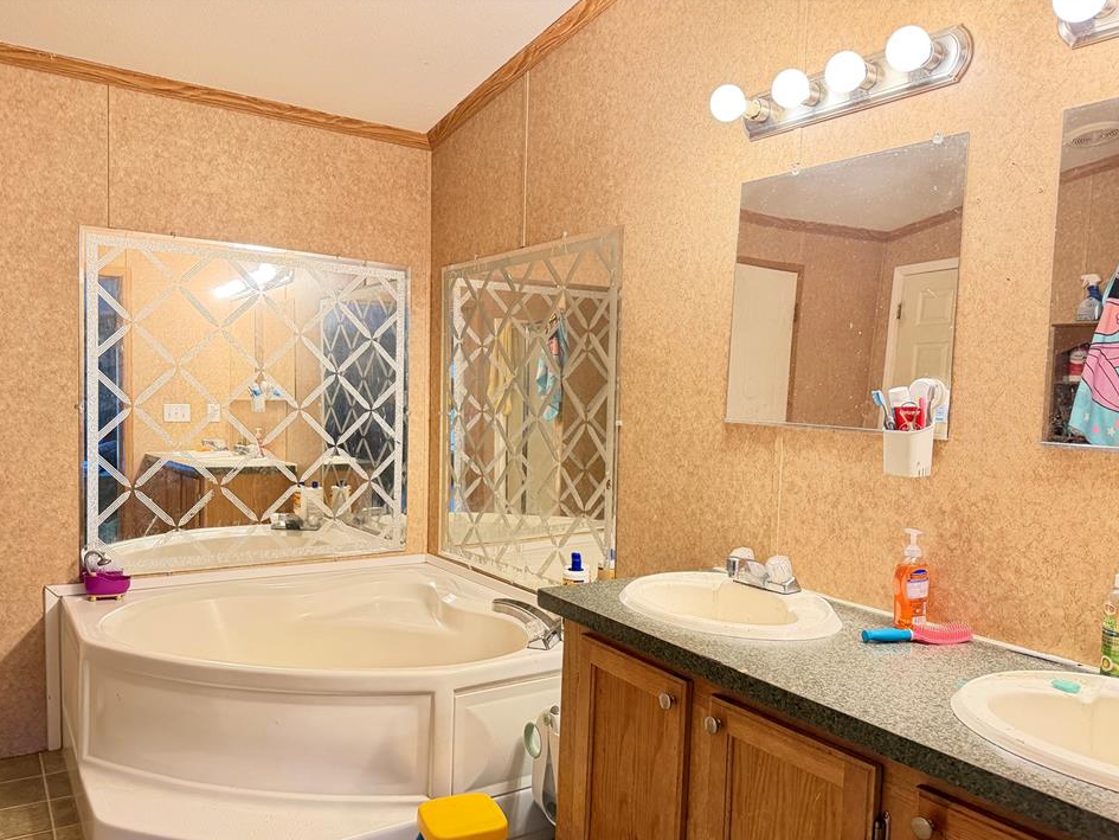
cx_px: 551
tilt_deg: -4.9
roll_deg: -0.2
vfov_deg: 53.0
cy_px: 451
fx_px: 841
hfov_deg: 67.3
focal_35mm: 26
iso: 640
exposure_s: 1/60
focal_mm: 6.76
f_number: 1.78
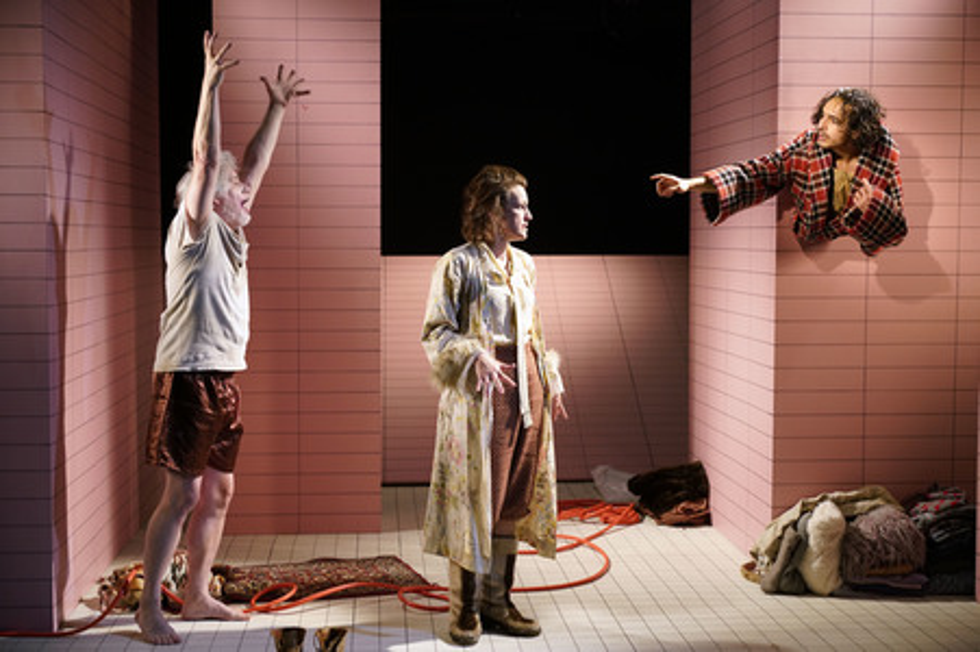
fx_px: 1333
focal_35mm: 49
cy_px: 326
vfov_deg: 27.5
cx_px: 490
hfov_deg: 40.4
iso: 2500
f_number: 3.5
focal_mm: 49
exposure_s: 1/80
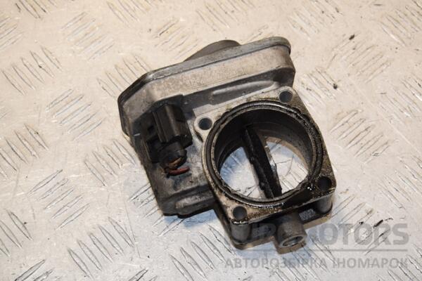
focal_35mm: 78
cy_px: 140
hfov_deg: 26.0
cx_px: 211
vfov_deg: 17.5
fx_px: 914
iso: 800
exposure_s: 1/200
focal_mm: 52
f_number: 9
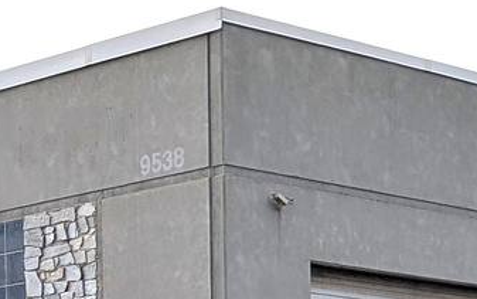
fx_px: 2003
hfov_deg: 13.6
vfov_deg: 7.7
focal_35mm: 154
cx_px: 235
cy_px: 811
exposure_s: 1/2740
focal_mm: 6.9
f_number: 1.68
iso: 20
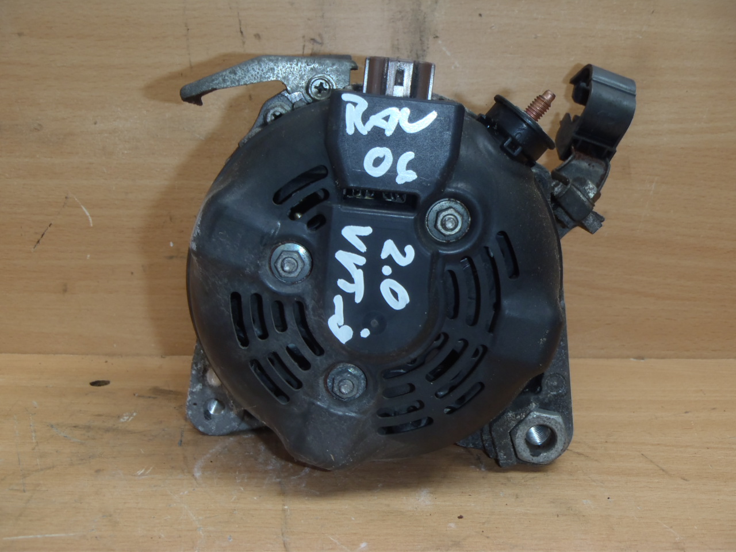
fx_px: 808
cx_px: 368
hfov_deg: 49.0
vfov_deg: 37.7
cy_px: 276
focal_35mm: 38
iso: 100
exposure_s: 1/40
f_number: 4.6
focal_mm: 6.83
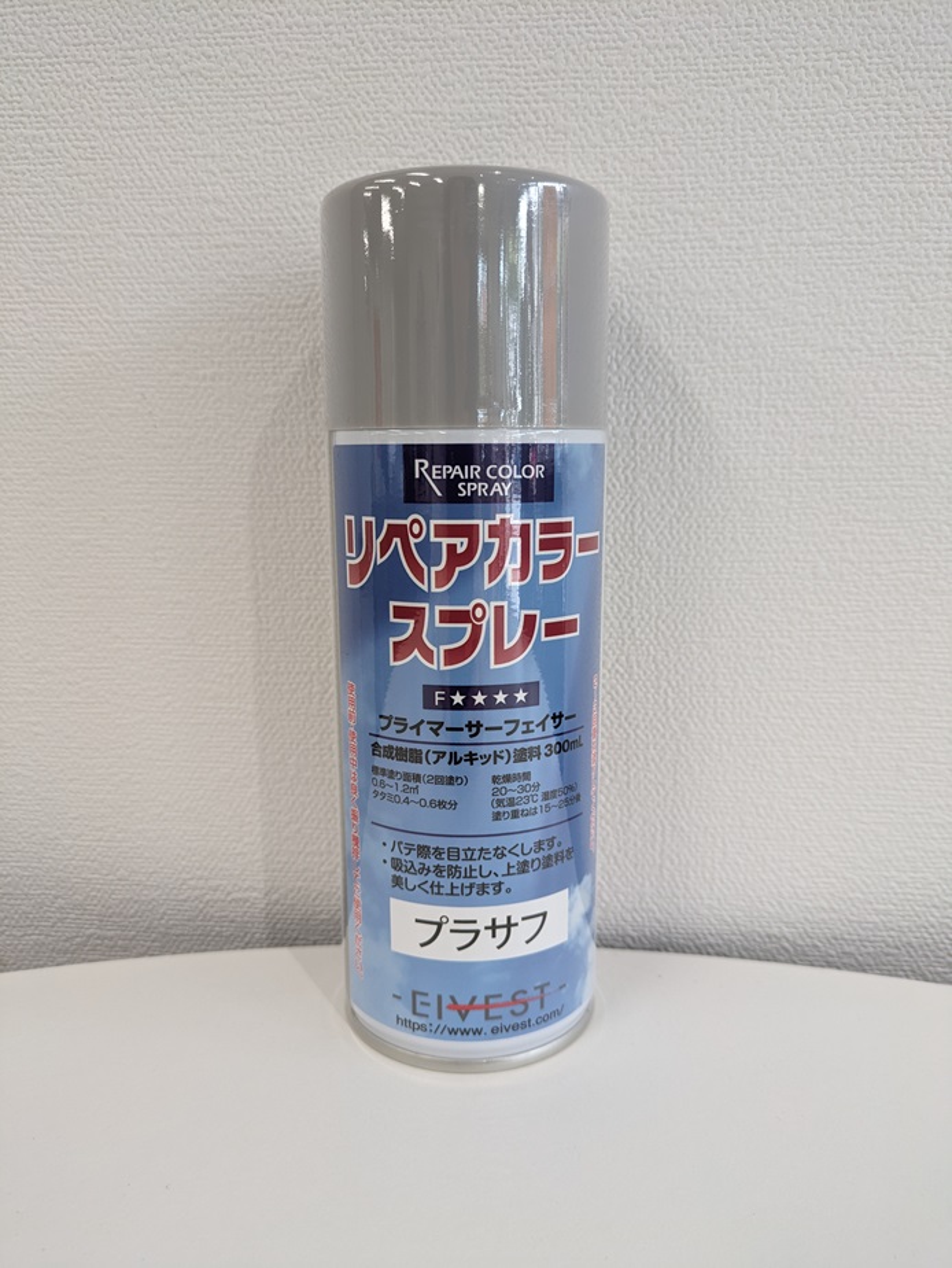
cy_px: 634
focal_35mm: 25
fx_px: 916
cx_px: 476
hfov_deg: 54.9
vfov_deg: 69.4
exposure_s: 1/60
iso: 76
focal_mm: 5.43
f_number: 1.89
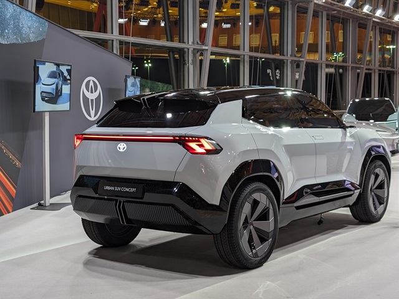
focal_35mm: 49
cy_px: 150
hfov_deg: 38.9
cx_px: 200
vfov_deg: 29.7
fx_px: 565
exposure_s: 1/23.8
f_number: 1.68
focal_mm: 6.9
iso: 30
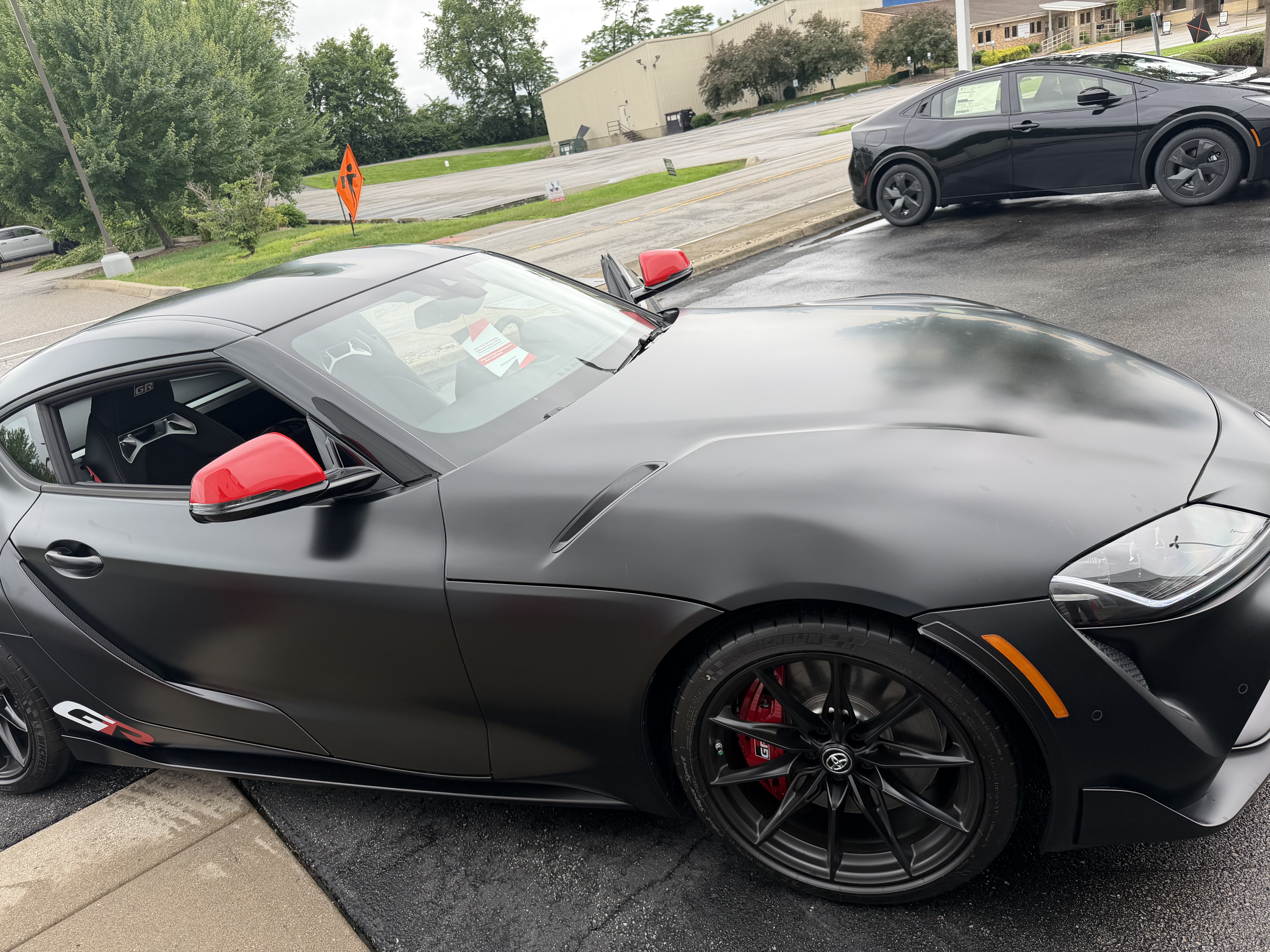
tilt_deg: -21.8
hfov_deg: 71.6
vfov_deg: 56.8
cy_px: 476
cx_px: 635
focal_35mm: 24
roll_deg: +13.2
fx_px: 881
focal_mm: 6.76
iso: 80
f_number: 1.78
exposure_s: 1/1005
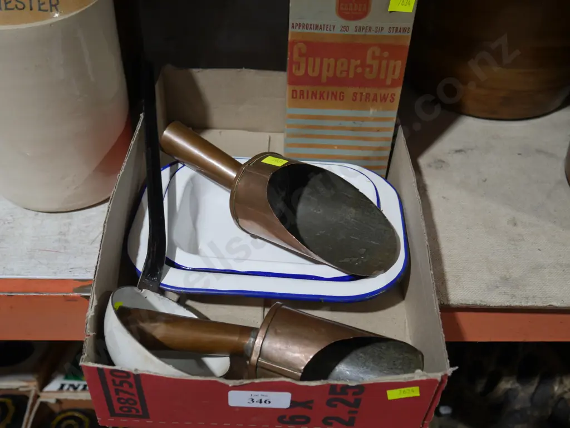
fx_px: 626
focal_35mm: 38
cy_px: 214
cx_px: 285
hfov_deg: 49.0
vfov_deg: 37.8
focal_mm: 19
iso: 400
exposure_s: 1/60
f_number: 4.1
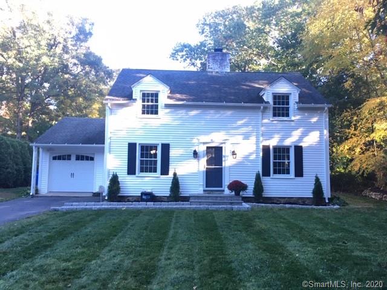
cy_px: 145
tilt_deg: +4.5
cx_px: 194
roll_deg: -0.3
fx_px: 324
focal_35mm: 29
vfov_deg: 48.2
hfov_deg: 61.7
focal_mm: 4.15
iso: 25
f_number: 2.2
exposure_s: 1/30
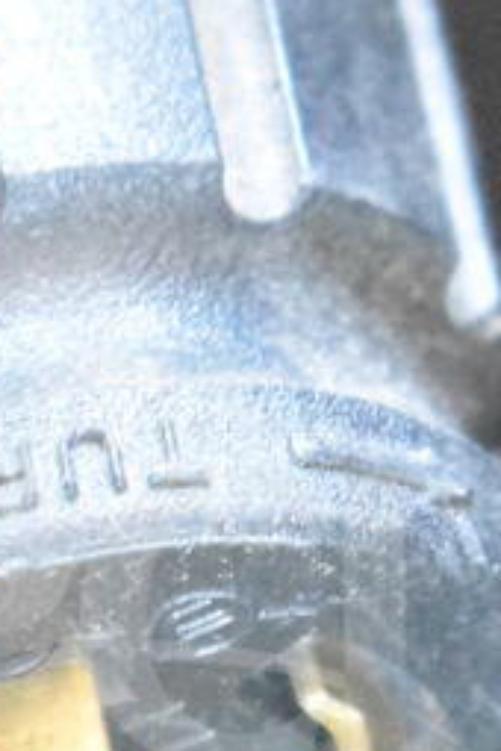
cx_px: 150
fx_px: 6174
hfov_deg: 4.6
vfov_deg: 6.9
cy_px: 701
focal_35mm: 296
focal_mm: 55
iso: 25600
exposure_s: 1/50
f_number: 5.6
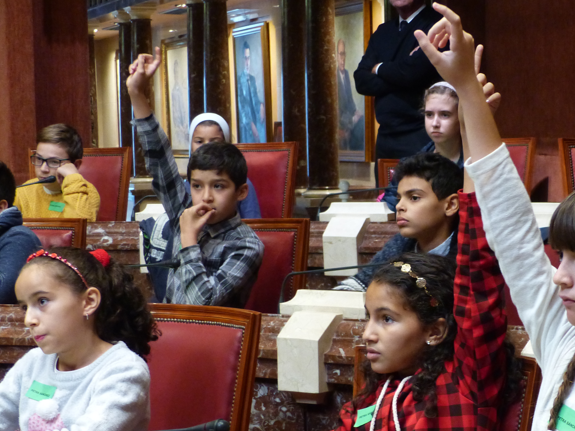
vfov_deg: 14.0
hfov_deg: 18.4
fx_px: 1761
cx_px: 422
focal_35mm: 106
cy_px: 263
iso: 400
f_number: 2.8
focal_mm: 13
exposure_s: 1/25
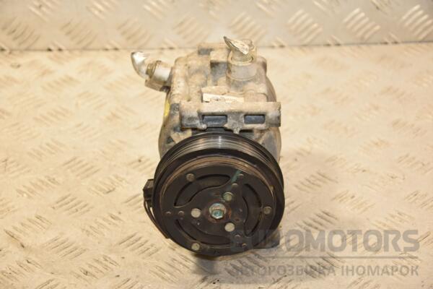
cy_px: 144
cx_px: 216
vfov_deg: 13.8
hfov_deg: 20.6
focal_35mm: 99
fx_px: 1191
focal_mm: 66
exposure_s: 1/200
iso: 800
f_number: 5.3
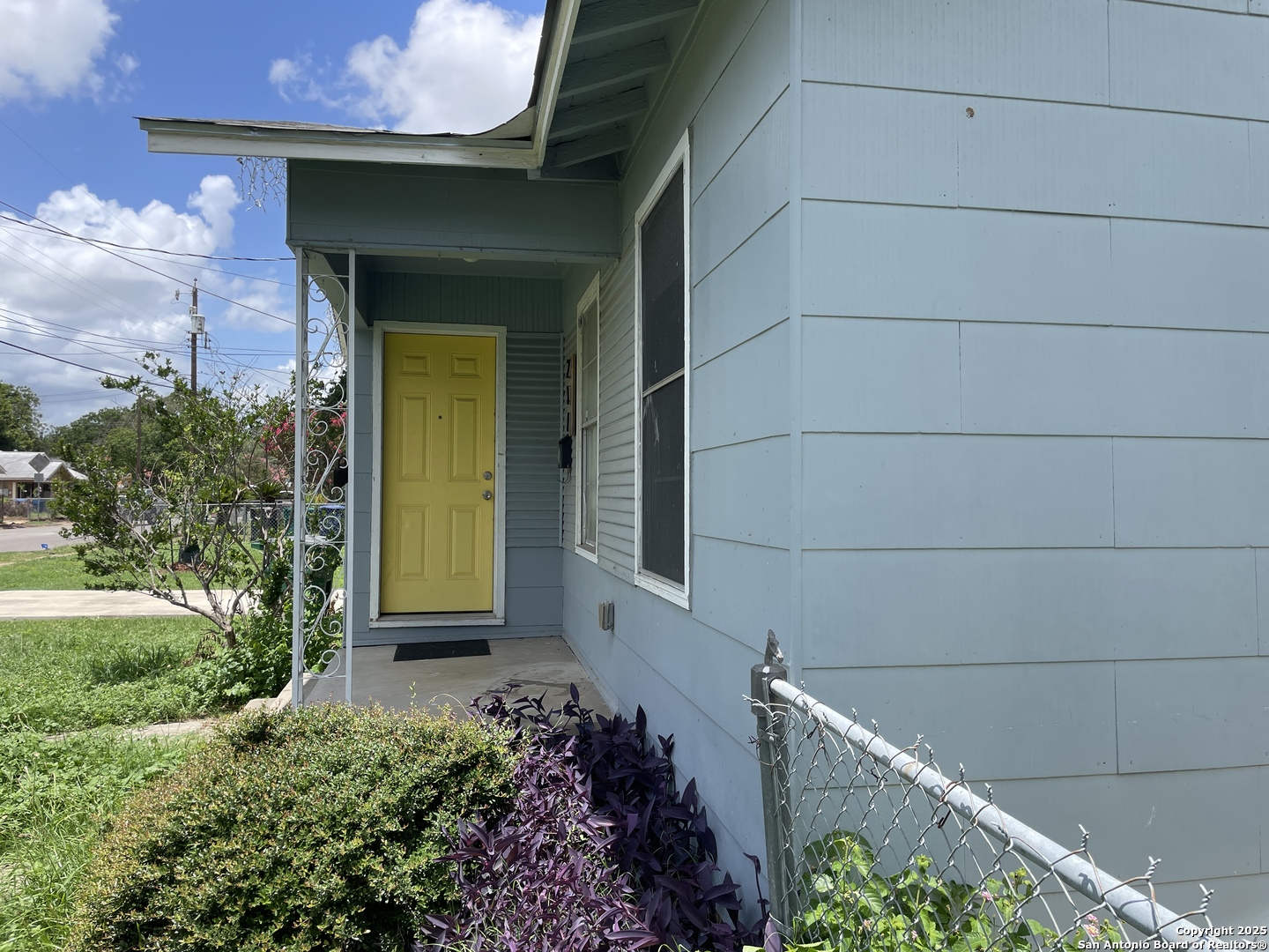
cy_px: 476
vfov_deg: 53.1
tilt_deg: +1.8
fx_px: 953
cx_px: 634
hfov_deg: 67.3
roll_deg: +0.3
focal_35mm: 26
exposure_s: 1/2092
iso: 32
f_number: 1.6
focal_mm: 4.2
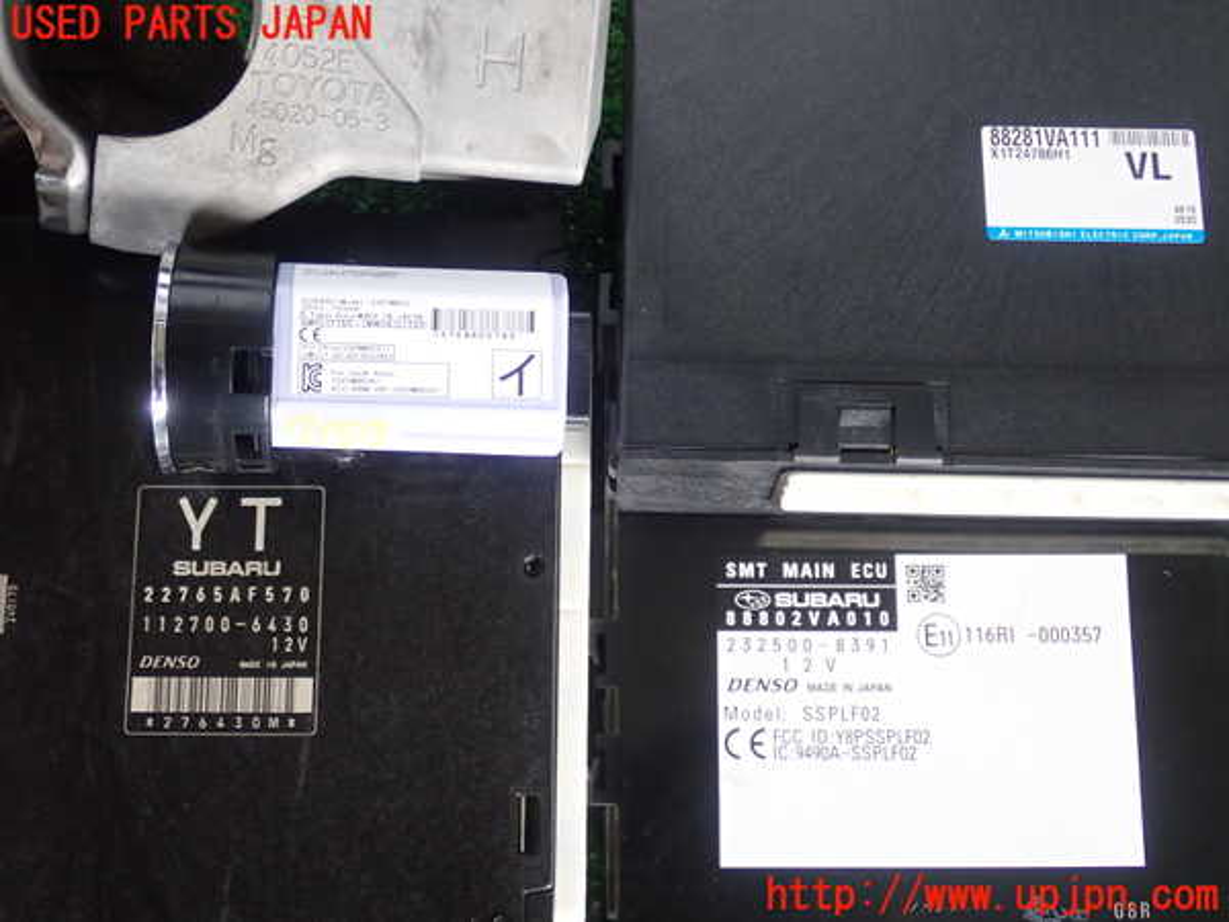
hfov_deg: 41.2
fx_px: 1633
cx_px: 614
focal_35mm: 46
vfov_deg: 31.5
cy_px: 461
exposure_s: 1/200
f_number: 3.1
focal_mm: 8.41
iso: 640
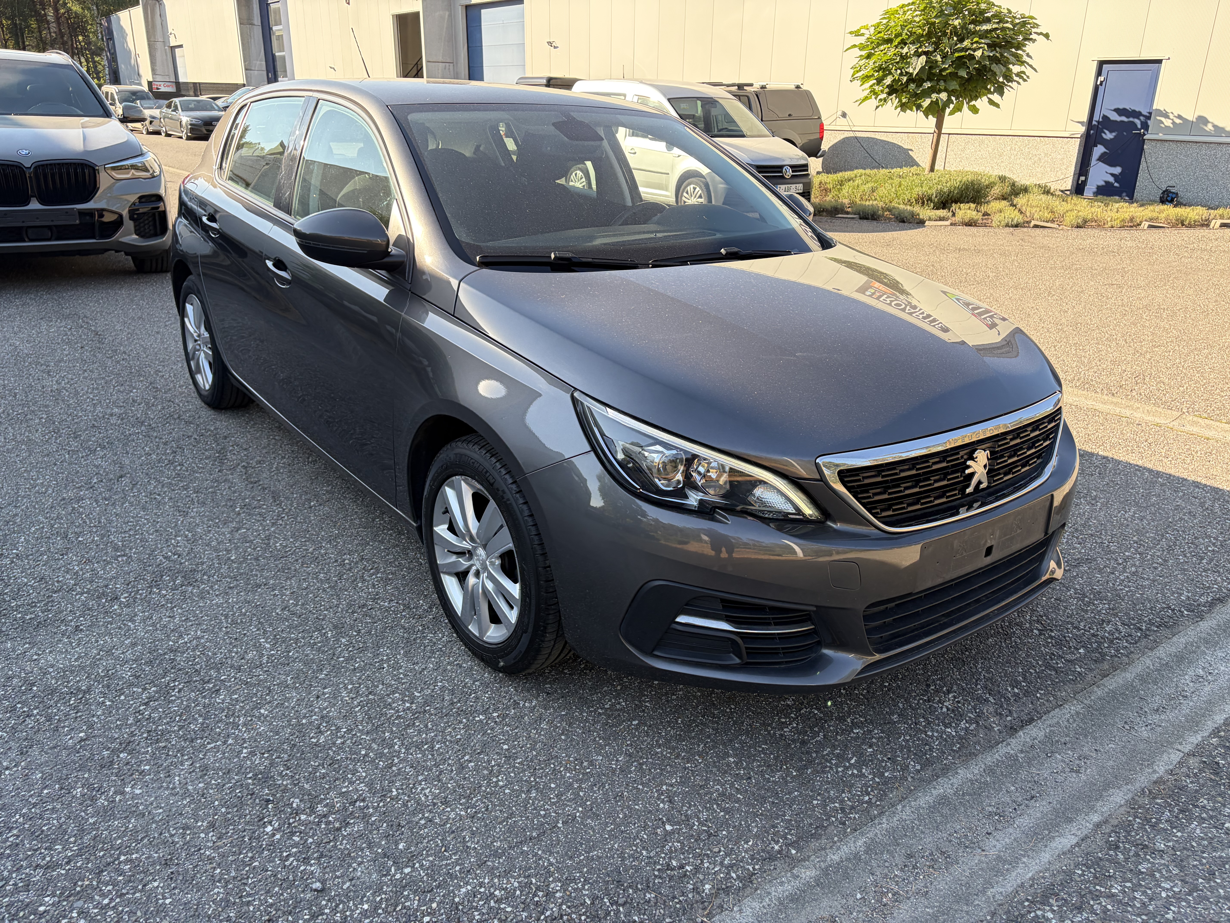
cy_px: 462
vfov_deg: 53.1
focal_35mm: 26
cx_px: 615
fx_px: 924
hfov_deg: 67.3
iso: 50
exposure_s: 1/402
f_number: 1.6
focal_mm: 5.96
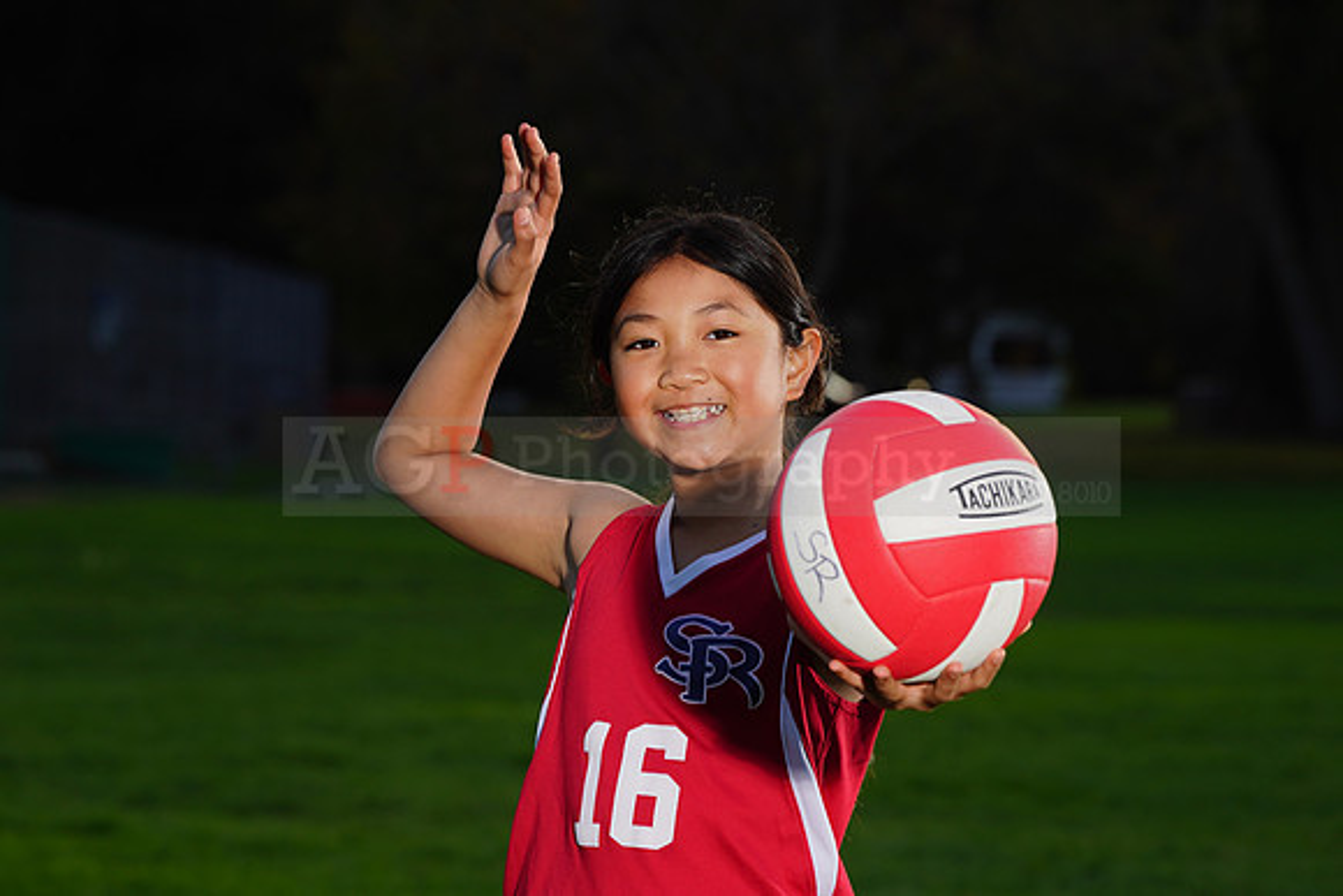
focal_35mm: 200
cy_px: 448
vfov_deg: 6.9
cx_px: 672
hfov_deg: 10.3
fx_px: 7463
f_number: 10
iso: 200
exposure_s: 1/250
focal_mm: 200
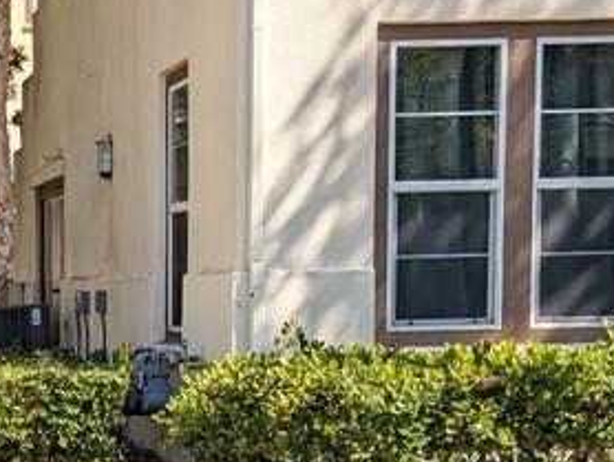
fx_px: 1562
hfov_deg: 20.4
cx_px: -173
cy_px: 449
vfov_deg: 16.5
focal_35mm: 88
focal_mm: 6.9
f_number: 1.68
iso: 22
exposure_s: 1/504
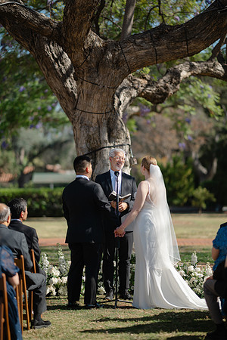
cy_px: 170
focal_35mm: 105
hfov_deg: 13.0
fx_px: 993
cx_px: 114
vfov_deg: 19.5
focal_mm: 105
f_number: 1.4
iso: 64
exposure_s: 1/2500
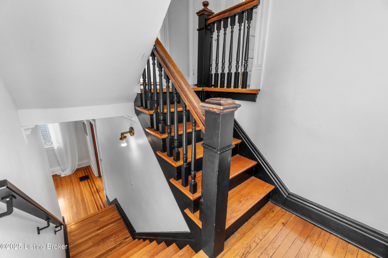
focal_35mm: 15
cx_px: 194
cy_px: 129
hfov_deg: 100.4
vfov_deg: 77.3
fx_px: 162
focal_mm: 10
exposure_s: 1/13
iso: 400
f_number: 7.1
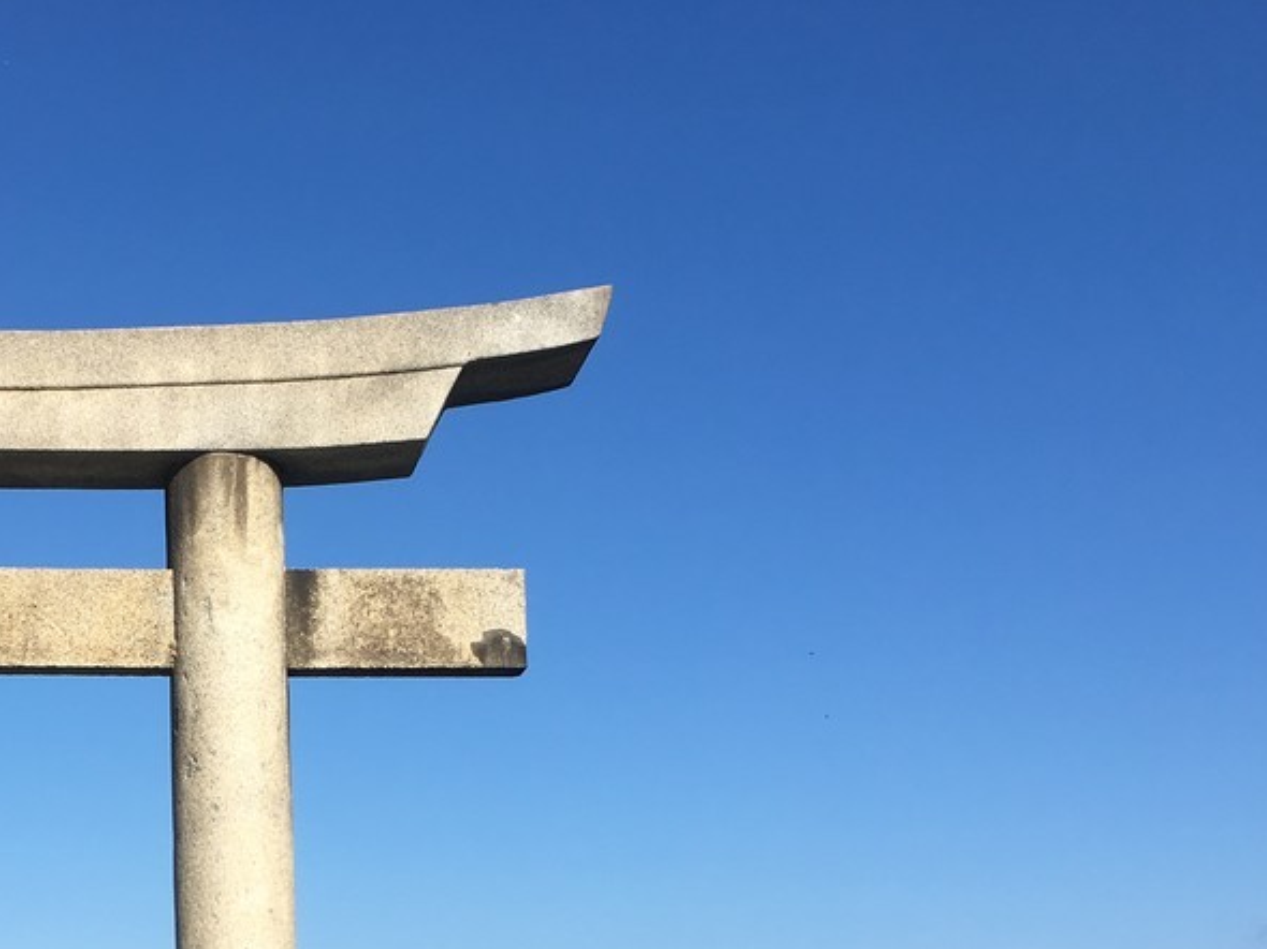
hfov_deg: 31.4
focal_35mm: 59
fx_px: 2159
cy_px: 925
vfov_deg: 23.8
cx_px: 170
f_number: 2.2
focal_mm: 4.15
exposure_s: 1/2079
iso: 25
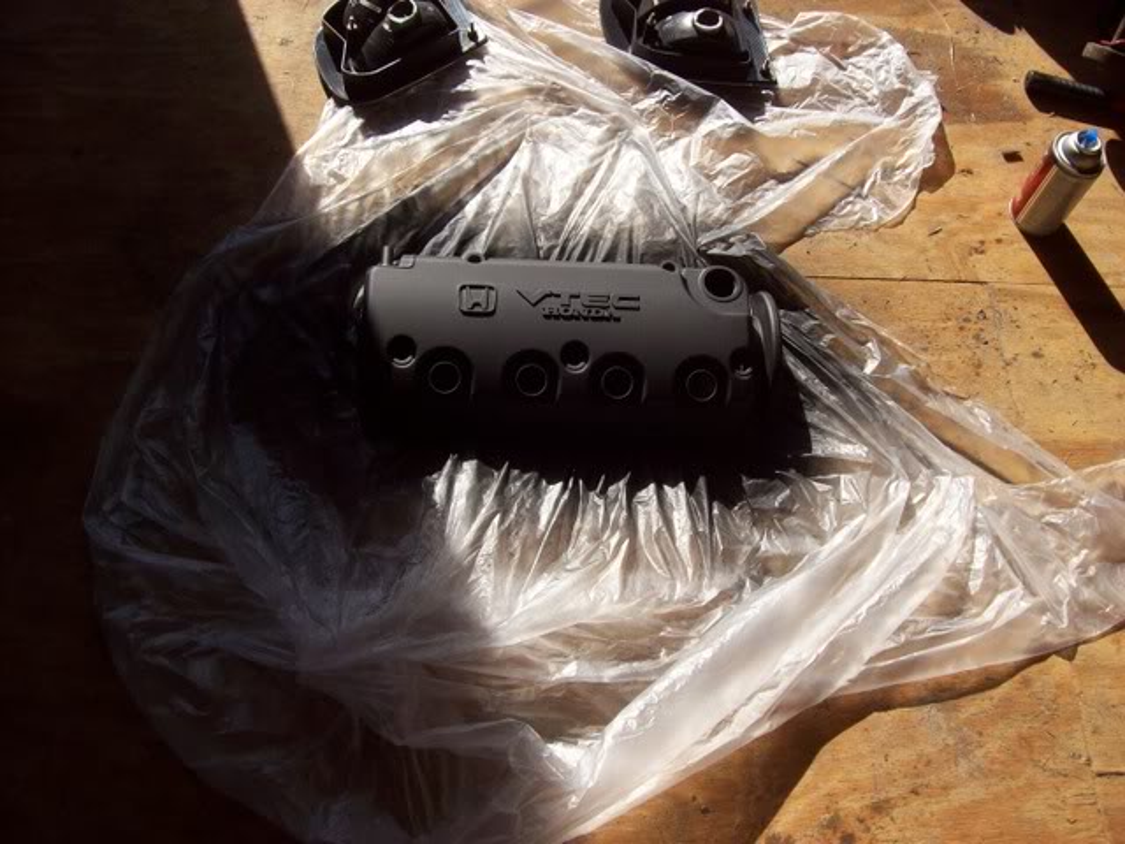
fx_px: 1170
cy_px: 422
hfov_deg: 51.4
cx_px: 562
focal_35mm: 36
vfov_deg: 39.7
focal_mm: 6
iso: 80
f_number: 4.8
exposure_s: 1/442
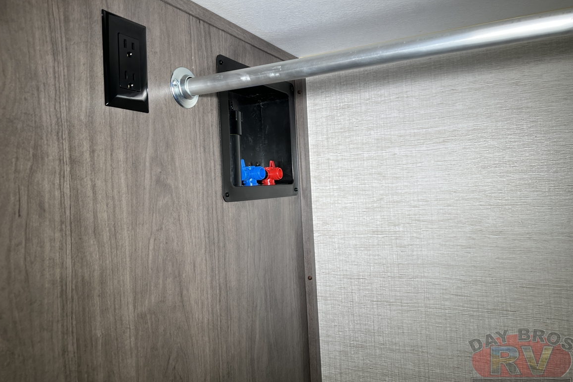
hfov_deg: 65.5
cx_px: 281
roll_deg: +1.2
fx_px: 446
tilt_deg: +3.2
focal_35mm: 28
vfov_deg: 46.3
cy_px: 170
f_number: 1.5
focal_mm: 5.7
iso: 32
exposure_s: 1/129
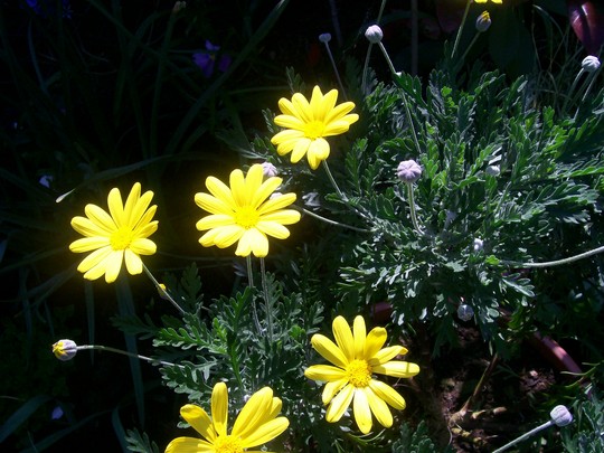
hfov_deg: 51.4
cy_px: 226
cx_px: 302
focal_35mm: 36
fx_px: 628
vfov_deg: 39.7
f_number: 4.8
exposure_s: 1/387
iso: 80
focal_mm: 6
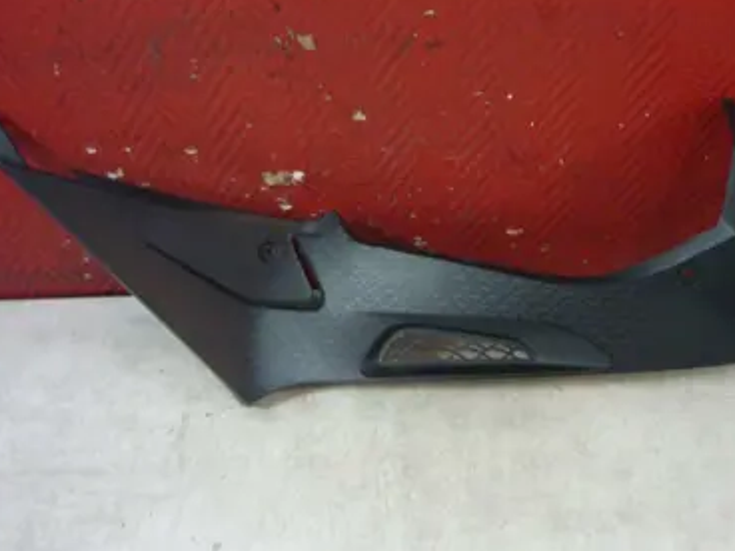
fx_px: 913
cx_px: 429
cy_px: 194
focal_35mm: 43
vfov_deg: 33.4
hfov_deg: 43.7
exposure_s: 1/8
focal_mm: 5.5
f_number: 2.8
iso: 400
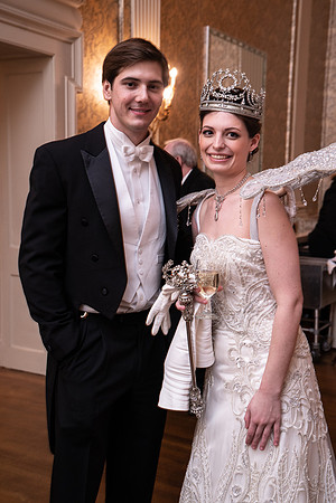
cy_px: 252
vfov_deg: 42.7
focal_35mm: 46
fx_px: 644
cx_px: 168
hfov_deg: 29.2
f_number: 4.5
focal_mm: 46
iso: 800
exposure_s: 1/25
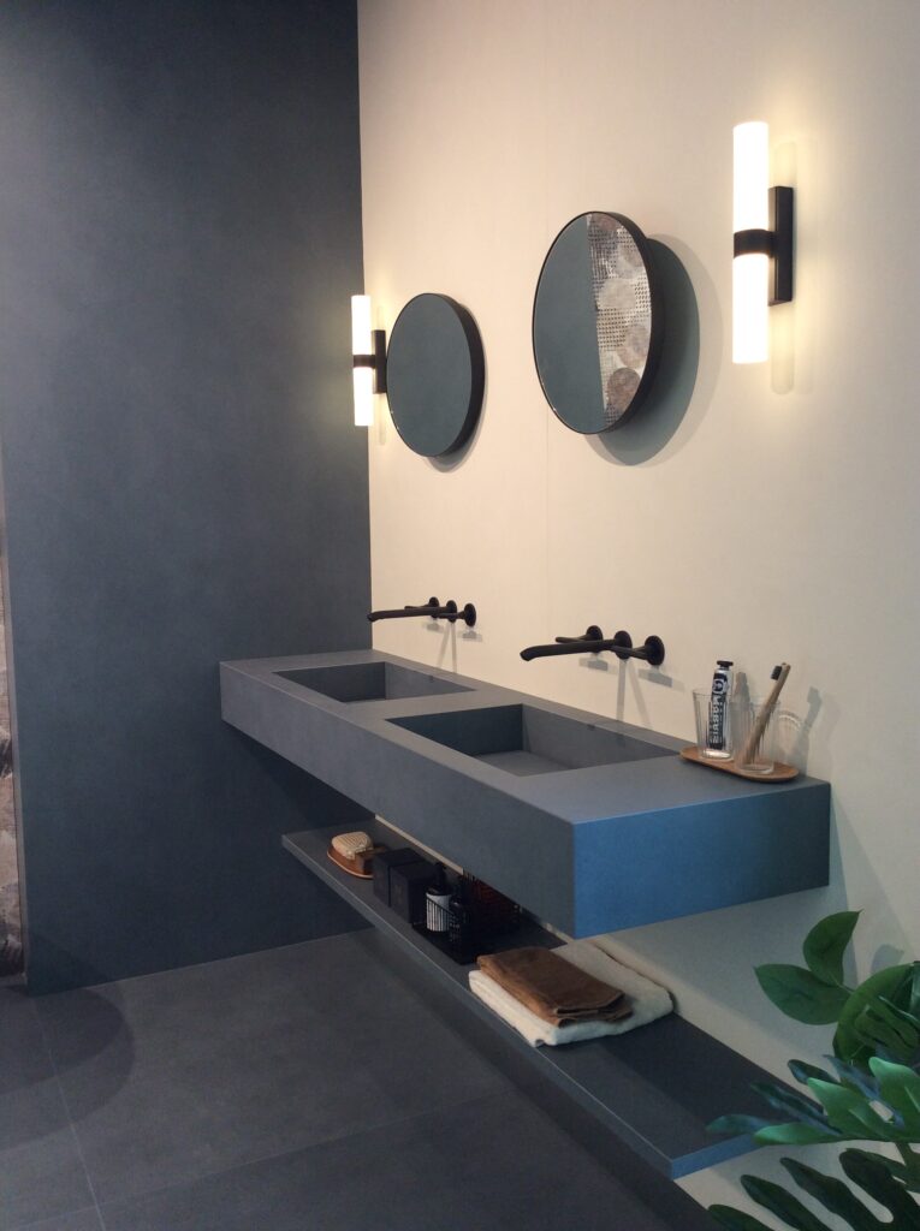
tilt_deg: -5.2
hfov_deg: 44.1
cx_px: 460
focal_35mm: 32
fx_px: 1137
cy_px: 616
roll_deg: +2.9
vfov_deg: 56.9
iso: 40
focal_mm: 3.3
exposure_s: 1/100
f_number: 2.4
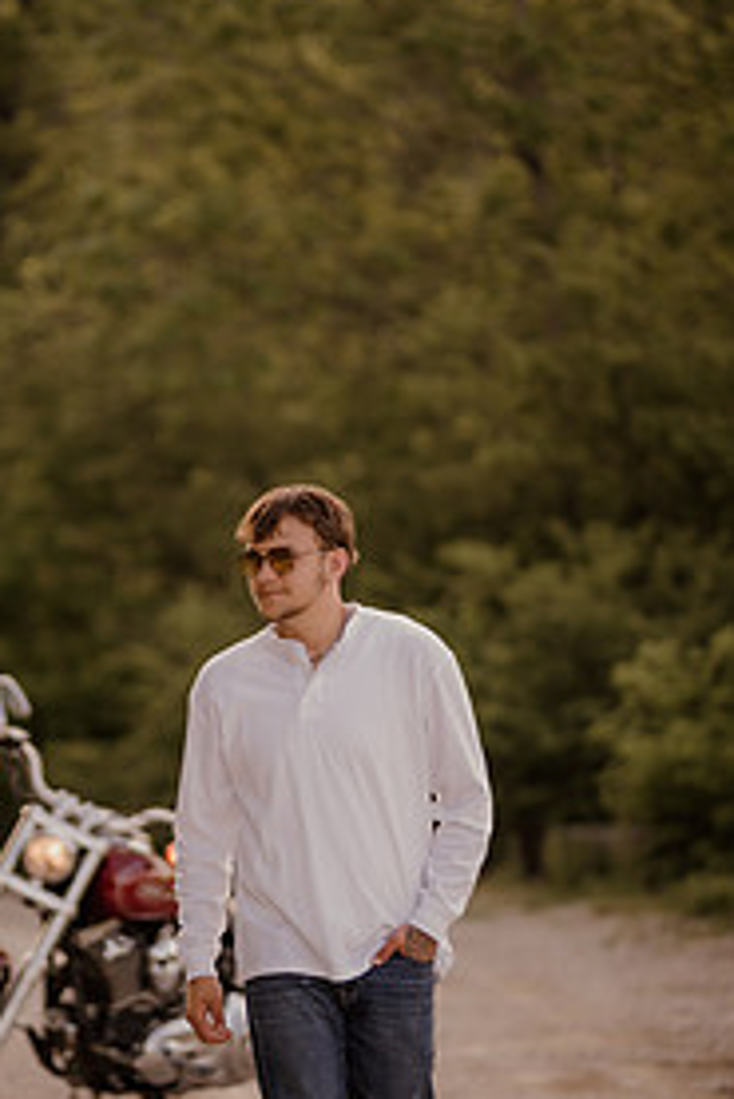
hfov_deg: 9.9
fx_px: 4215
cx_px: 179
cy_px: 674
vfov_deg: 14.8
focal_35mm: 138
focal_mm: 85
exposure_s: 1/400
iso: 100
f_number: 1.4
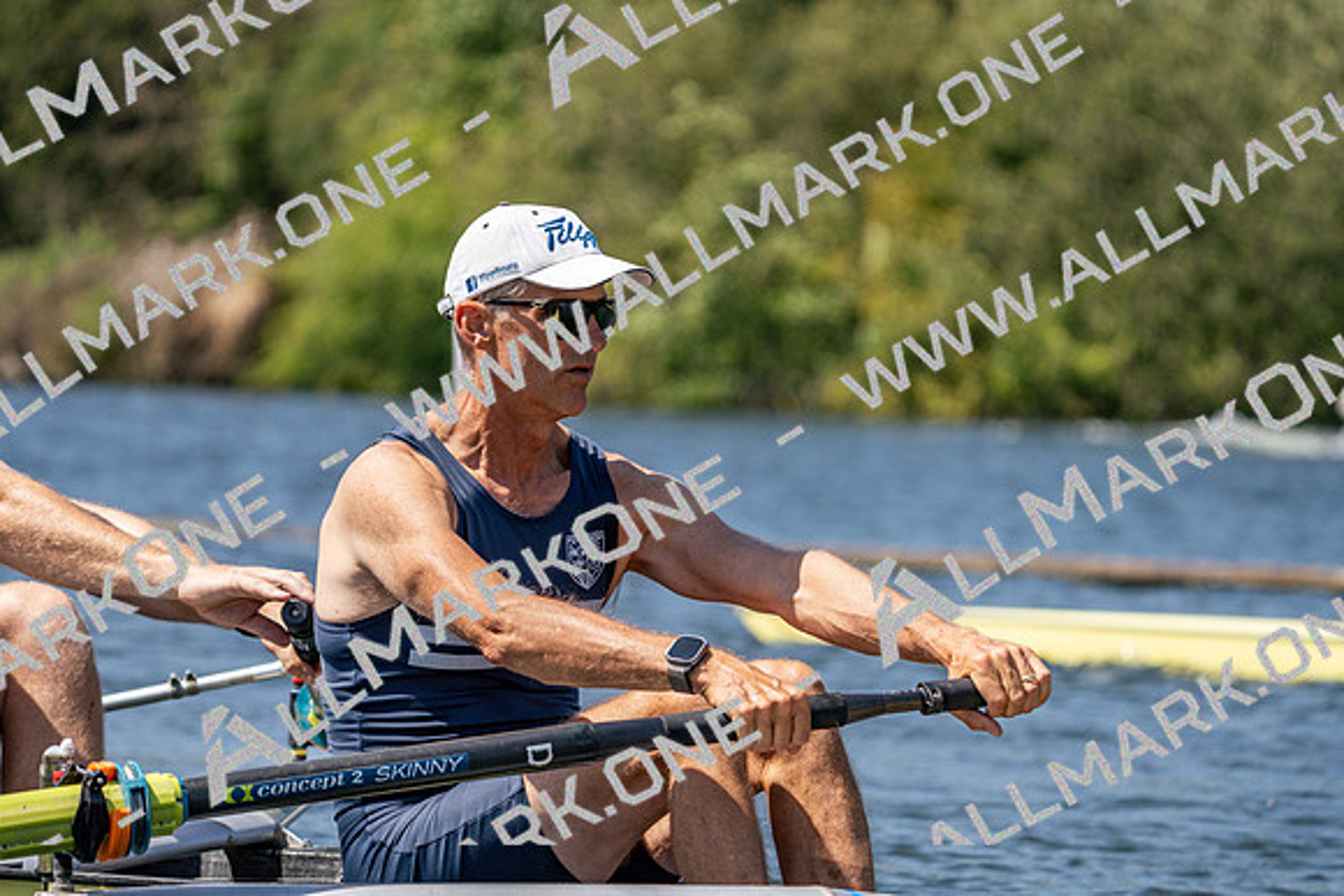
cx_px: 672
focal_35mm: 232
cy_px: 448
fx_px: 8663
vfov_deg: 5.9
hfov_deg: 8.9
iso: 320
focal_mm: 232
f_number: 5.6
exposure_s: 1/2000
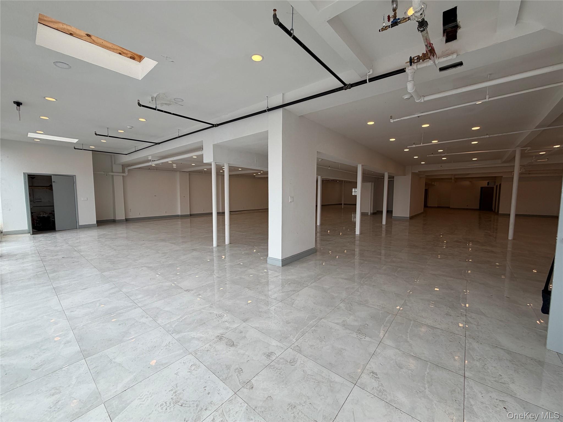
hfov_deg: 102.1
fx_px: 228
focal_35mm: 14
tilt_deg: -4.1
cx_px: 282
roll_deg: +0.4
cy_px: 211
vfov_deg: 85.7
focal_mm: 2.22
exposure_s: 1/502
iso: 50
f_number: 2.2
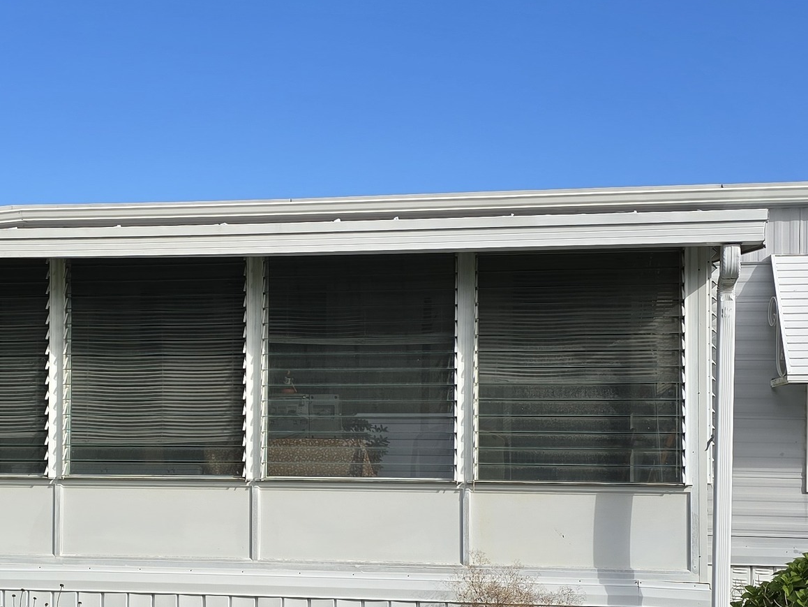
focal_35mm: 61
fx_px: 1424
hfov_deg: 31.1
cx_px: 190
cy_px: 416
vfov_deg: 23.9
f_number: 1.7
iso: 12
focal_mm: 6.3
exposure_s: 1/761
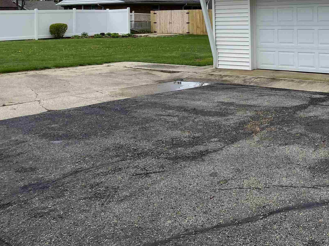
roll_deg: +1.4
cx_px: 309
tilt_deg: -1.0
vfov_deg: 27.8
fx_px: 475
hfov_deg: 35.4
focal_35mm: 50
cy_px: 16
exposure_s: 1/845
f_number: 1.8
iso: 32
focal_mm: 4.25
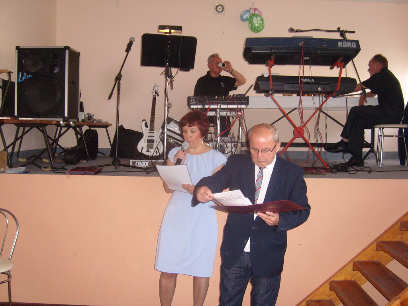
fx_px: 413
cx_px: 204
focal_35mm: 35
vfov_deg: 40.7
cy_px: 153
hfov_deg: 52.6
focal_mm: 5.8
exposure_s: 1/30
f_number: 2.8
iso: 300
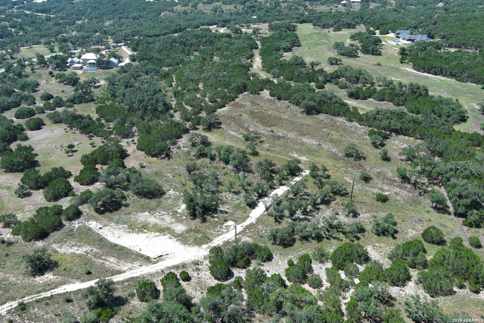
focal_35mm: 29
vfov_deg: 45.0
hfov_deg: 63.7
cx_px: 242
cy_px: 162
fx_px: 390
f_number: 2.8
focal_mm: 10.57
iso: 100
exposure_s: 1/773
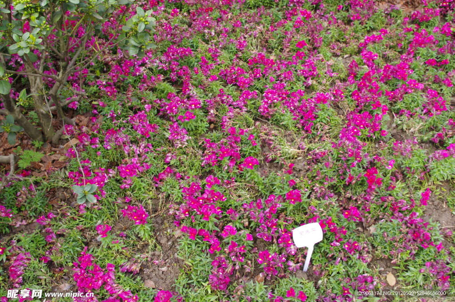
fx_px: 454
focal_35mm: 36
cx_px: 228
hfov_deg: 53.2
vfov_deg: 36.8
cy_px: 151
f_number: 9
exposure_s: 1/50
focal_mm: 24.38
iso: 160
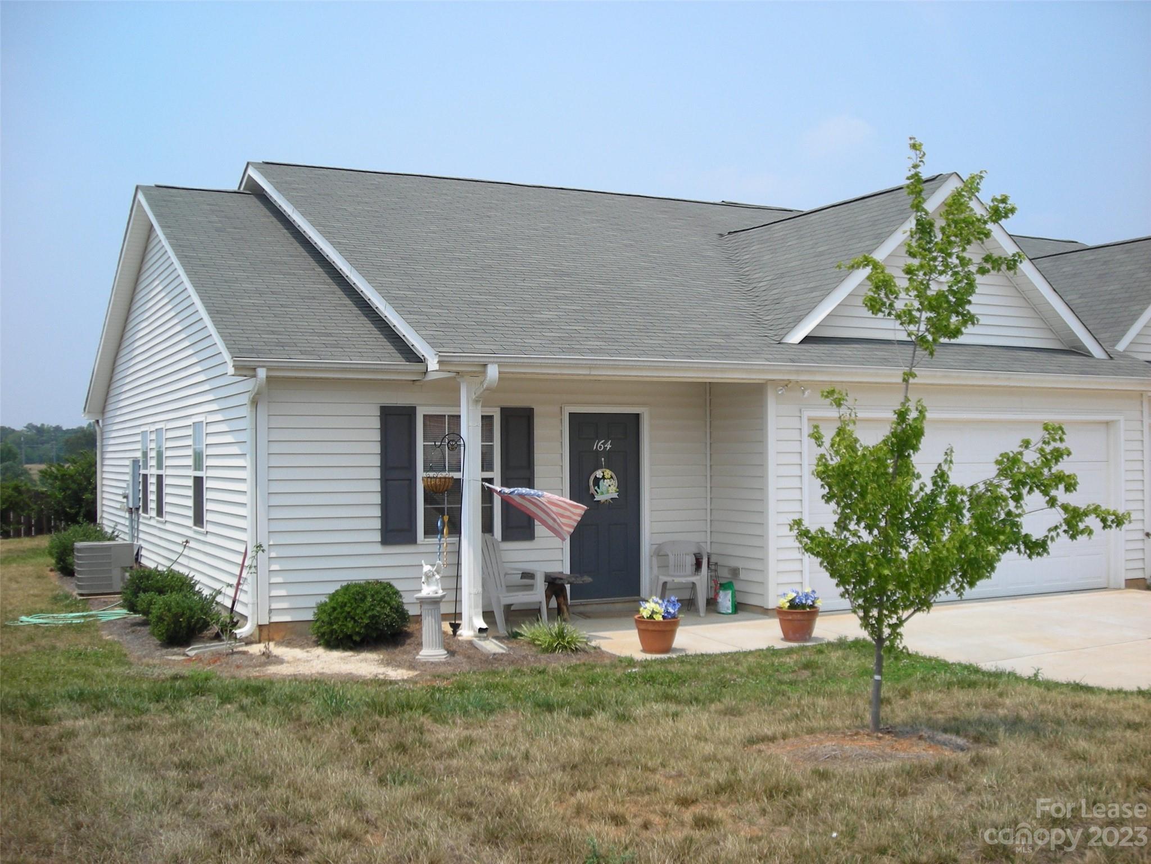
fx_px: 1264
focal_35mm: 38
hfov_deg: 49.0
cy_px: 432
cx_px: 576
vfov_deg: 37.7
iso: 50
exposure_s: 1/184
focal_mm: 6.3
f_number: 6.4
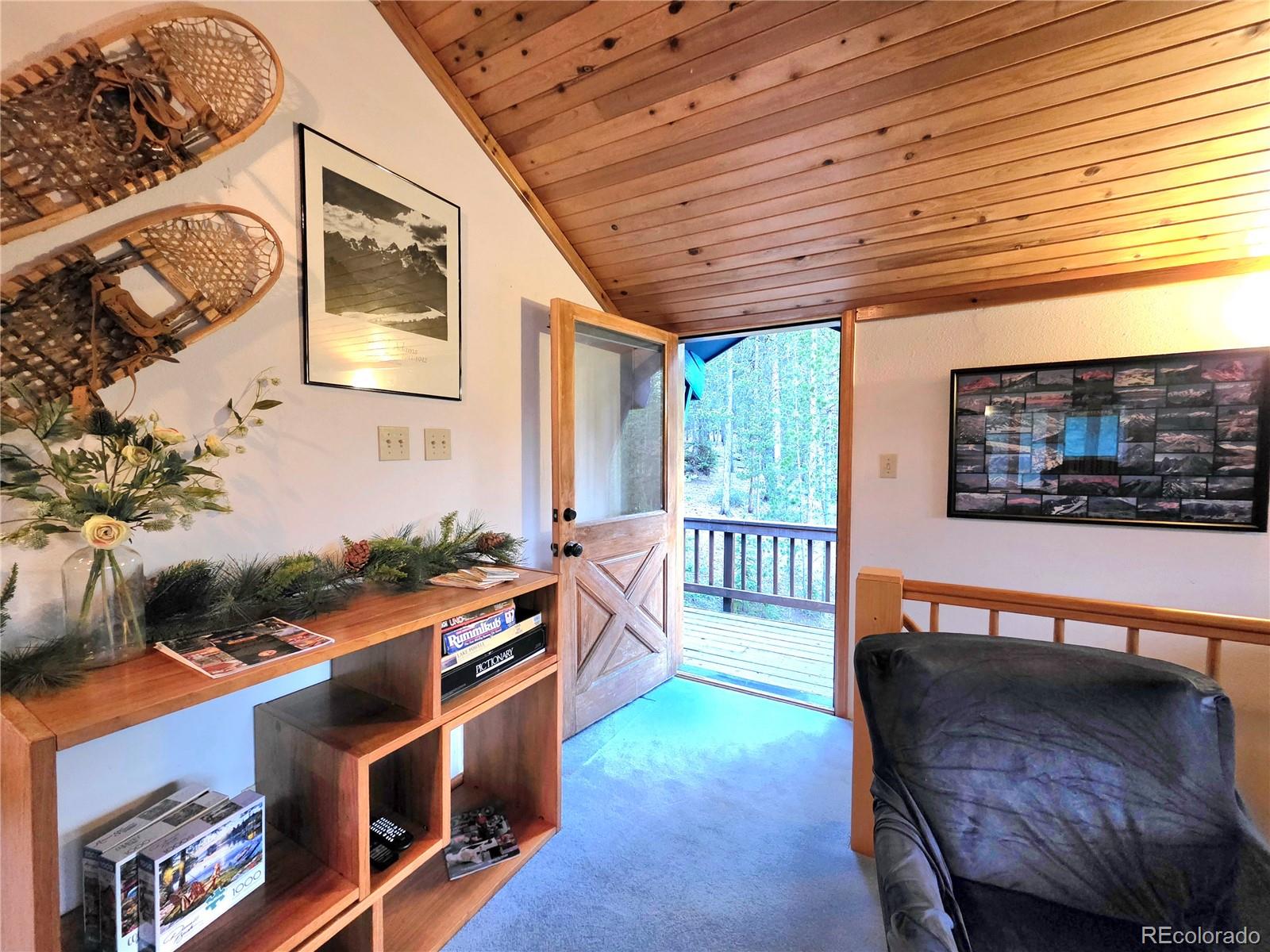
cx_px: 635
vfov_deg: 89.9
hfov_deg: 106.2
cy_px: 476
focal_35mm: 13
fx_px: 477
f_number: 1.9
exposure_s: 1/60.2
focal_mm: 2.2
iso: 800
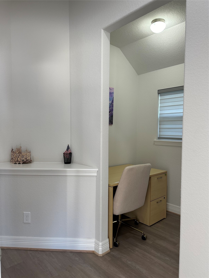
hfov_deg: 56.8
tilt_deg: -3.7
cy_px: 139
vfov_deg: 71.6
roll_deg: -0.7
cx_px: 104
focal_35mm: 24
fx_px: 193
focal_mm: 6.86
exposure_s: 1/120
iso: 160
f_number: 1.78
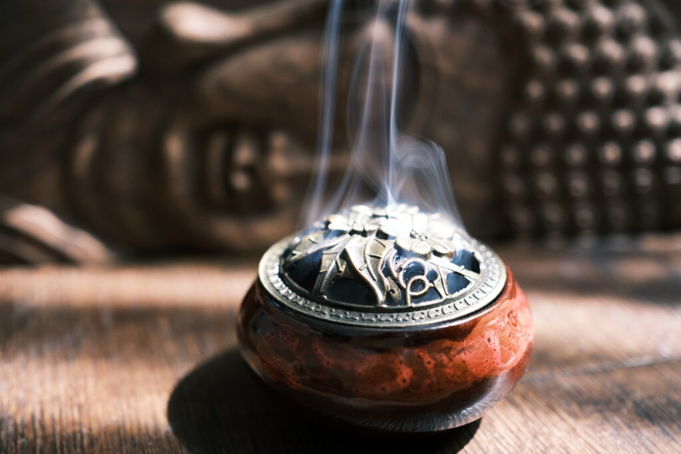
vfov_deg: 27.0
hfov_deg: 39.6
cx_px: 340
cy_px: 227
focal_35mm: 50
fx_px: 946
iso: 800
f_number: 2
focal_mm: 33
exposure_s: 1/500
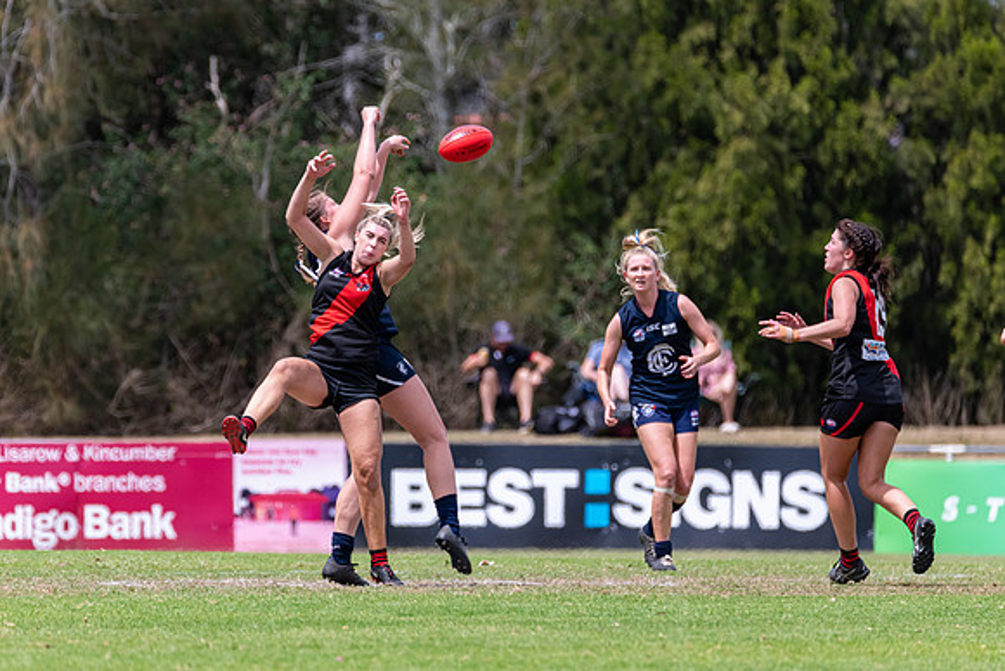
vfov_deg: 2.6
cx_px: 422
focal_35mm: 529
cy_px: 312
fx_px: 14767
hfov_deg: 3.9
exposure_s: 1/3200
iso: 800
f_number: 6.3
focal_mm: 450
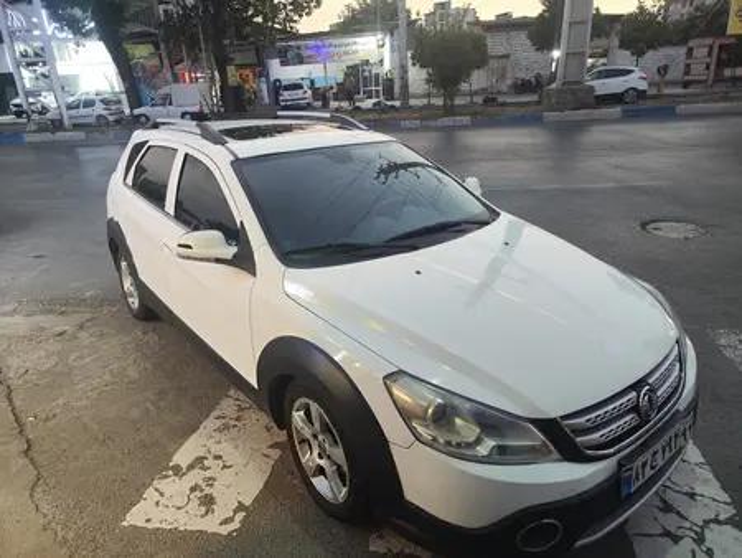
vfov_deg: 56.9
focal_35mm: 24
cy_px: 279
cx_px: 371
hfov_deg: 71.6
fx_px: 515
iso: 238
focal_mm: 6.92
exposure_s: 1/50
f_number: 1.9
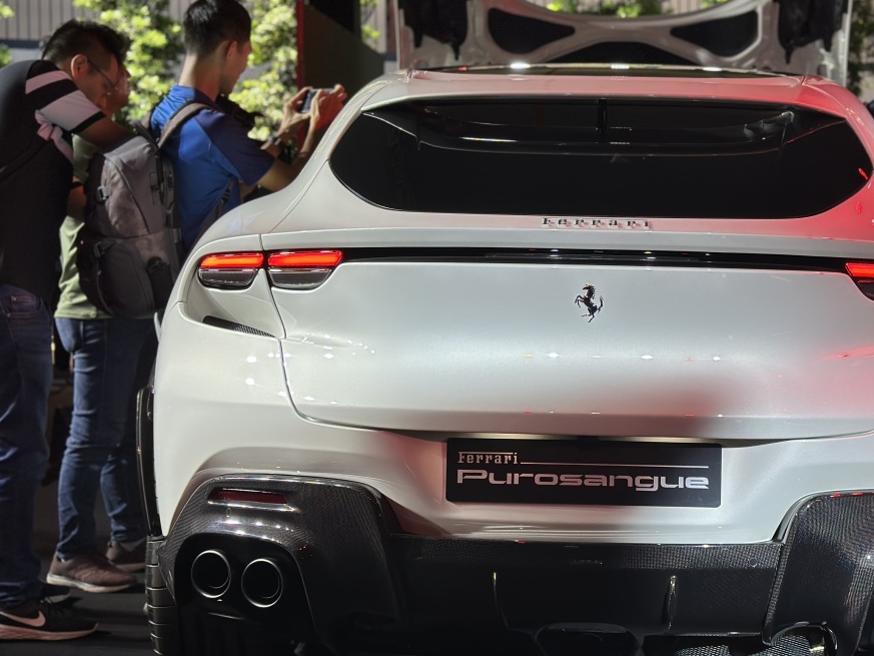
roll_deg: -0.8
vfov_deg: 22.3
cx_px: 579
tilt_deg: -6.1
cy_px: 350
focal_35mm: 66
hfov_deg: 29.2
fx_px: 1667
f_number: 1.78
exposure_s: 1/392
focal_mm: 6.86
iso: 80
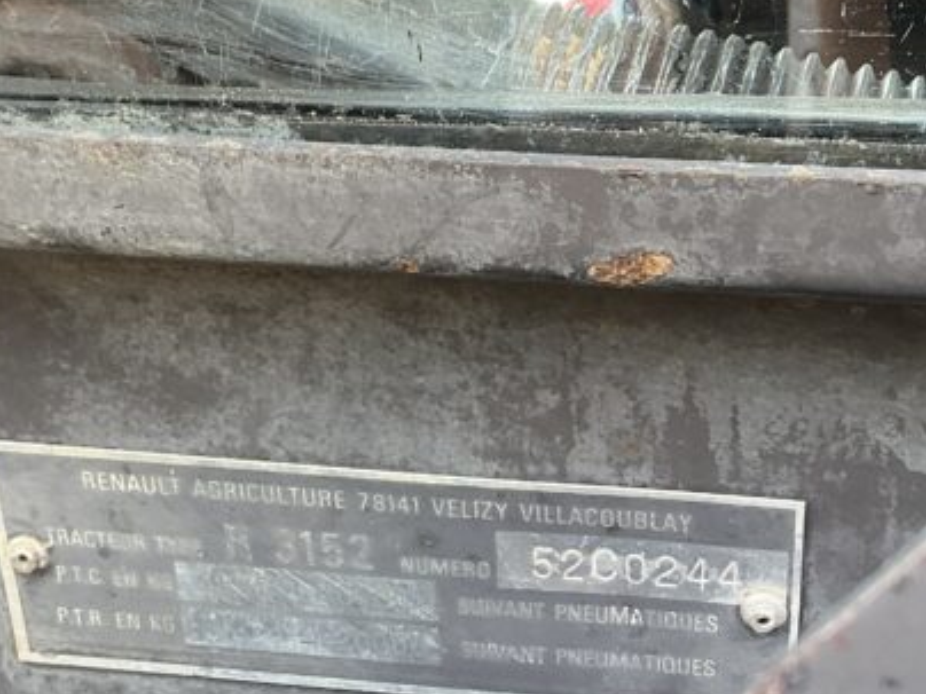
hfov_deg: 27.4
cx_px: 527
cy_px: 456
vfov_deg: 20.7
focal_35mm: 71
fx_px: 1899
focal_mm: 3
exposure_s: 1/122
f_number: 1.8
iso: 40
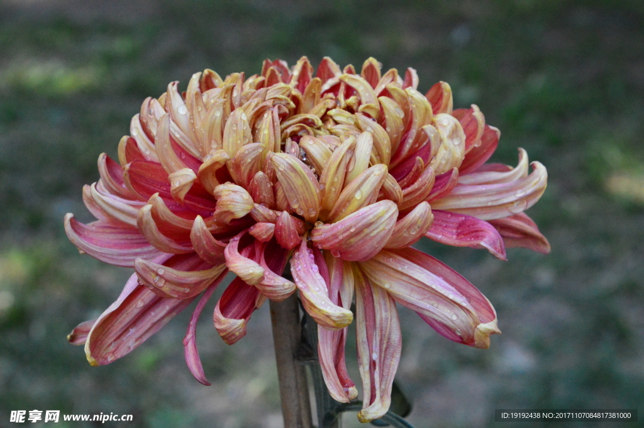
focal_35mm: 105
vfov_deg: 13.0
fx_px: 1877
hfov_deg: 19.5
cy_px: 214
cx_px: 322
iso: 4000
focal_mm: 70
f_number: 13
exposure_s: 1/250
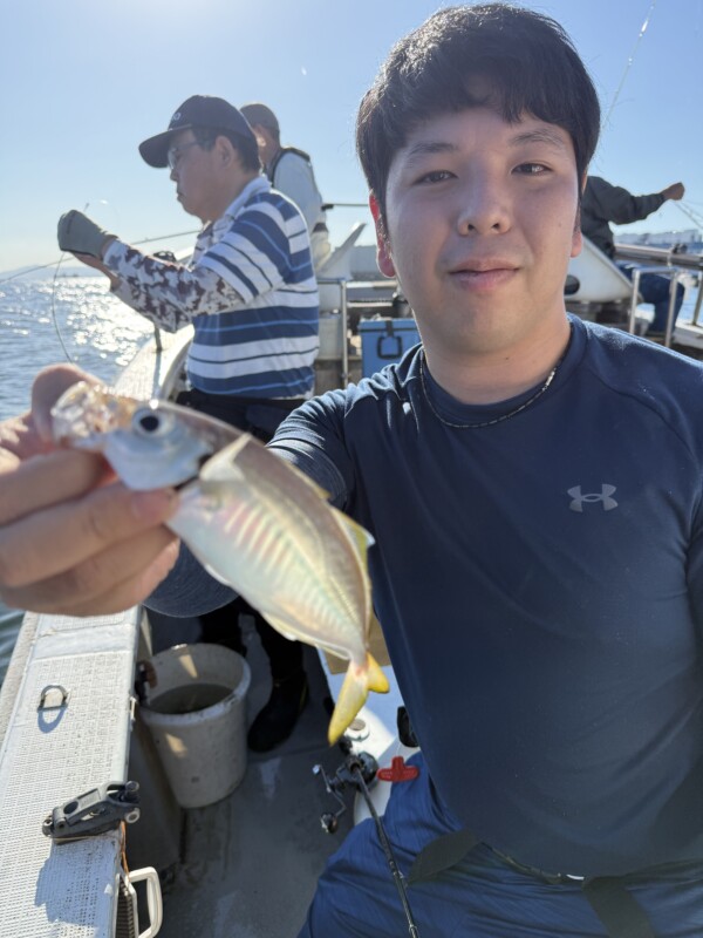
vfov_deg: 71.6
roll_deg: -0.4
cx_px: 352
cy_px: 469
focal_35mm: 24
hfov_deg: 56.8
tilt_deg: -16.4
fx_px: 650
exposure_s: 1/3145
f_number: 1.78
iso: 100
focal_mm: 6.76
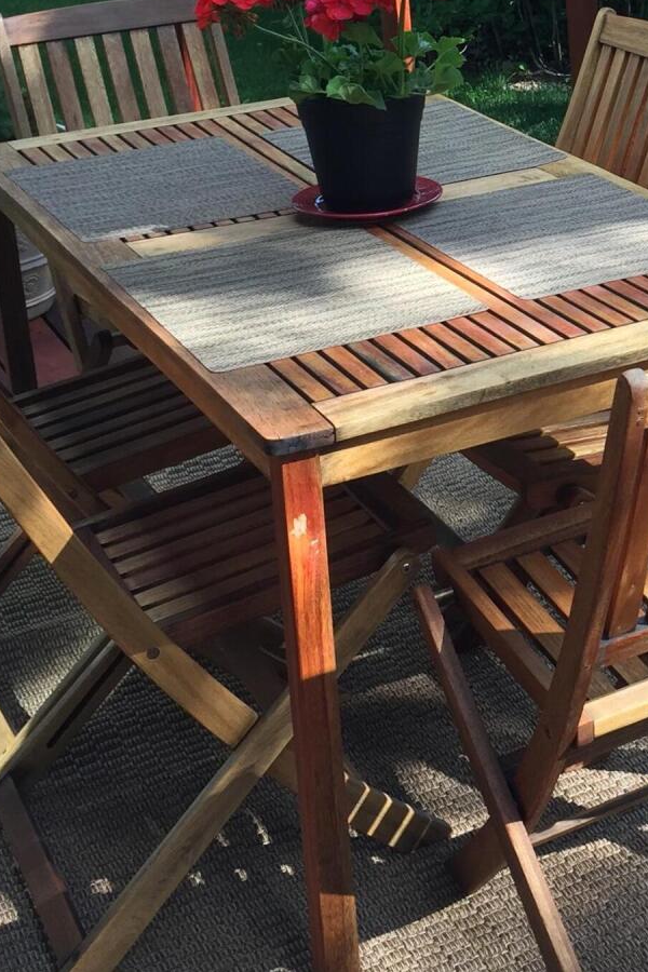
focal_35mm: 67
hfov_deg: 19.2
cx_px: 762
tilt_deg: -14.3
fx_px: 1809
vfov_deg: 29.3
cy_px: 181
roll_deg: +2.3
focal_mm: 4.15
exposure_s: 1/163
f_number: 2.2
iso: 32
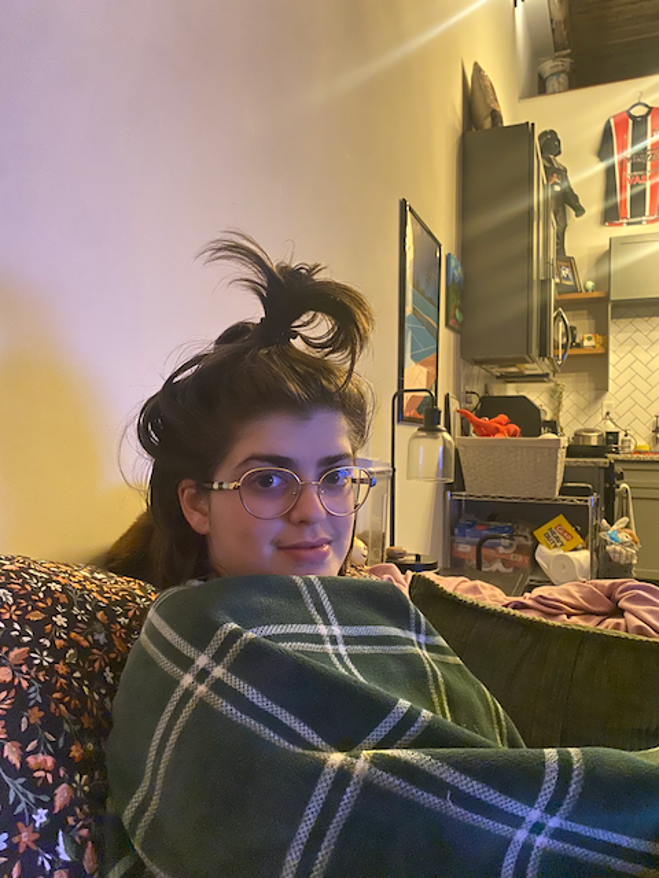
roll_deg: -1.1
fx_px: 660
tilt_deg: +1.3
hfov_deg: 53.1
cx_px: 330
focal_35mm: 26
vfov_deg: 67.3
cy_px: 439
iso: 800
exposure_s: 1/20
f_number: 1.8
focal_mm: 4.25
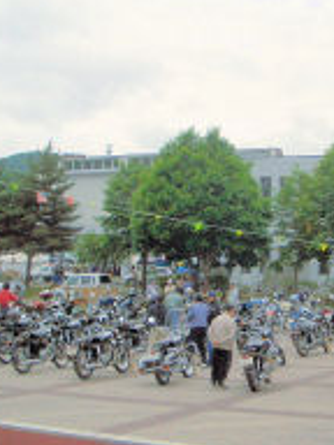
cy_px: 211
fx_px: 901
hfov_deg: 20.9
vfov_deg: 27.8
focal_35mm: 70
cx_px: 225
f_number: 4.3
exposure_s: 1/1250
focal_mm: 5.8
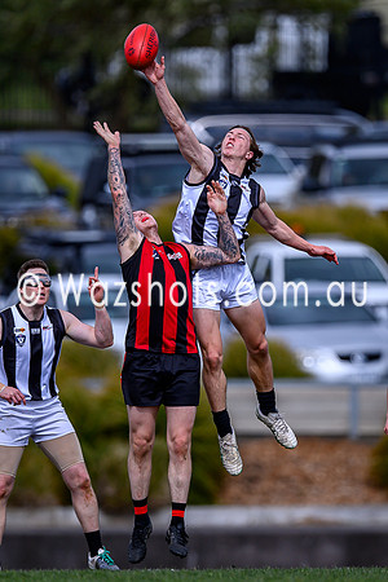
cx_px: 246
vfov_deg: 2.3
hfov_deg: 1.5
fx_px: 14473
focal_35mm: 895
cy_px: 273
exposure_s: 1/2500
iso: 220
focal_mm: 500
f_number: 4
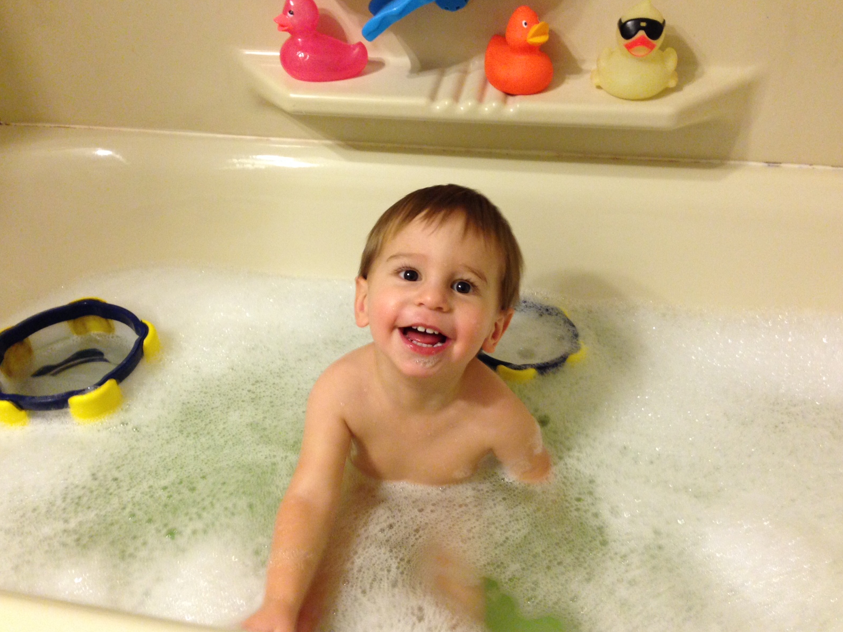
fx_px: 828
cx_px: 415
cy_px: 312
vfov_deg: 41.8
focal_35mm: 34
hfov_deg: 54.0
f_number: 2.4
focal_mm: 4.12
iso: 200
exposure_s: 1/20
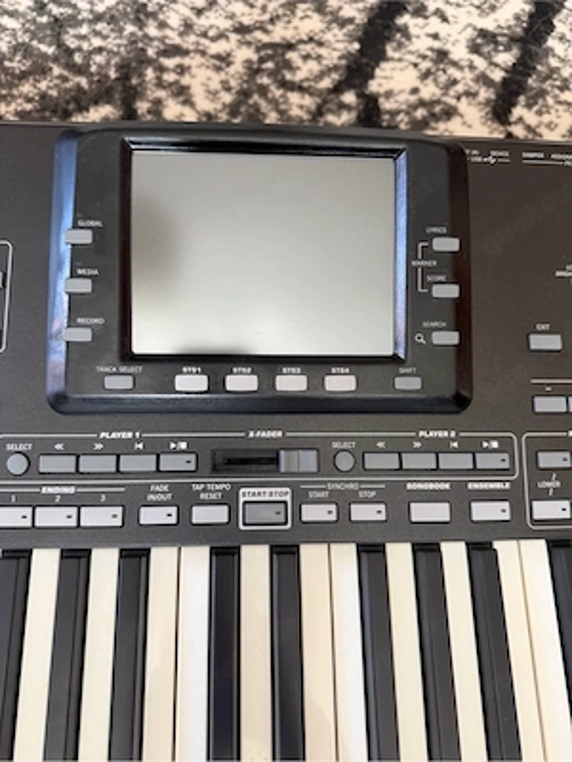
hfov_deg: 56.8
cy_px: 381
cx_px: 286
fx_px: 529
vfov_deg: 71.6
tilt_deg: -72.9
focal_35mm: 24
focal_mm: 6.76
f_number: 1.78
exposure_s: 1/60
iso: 400
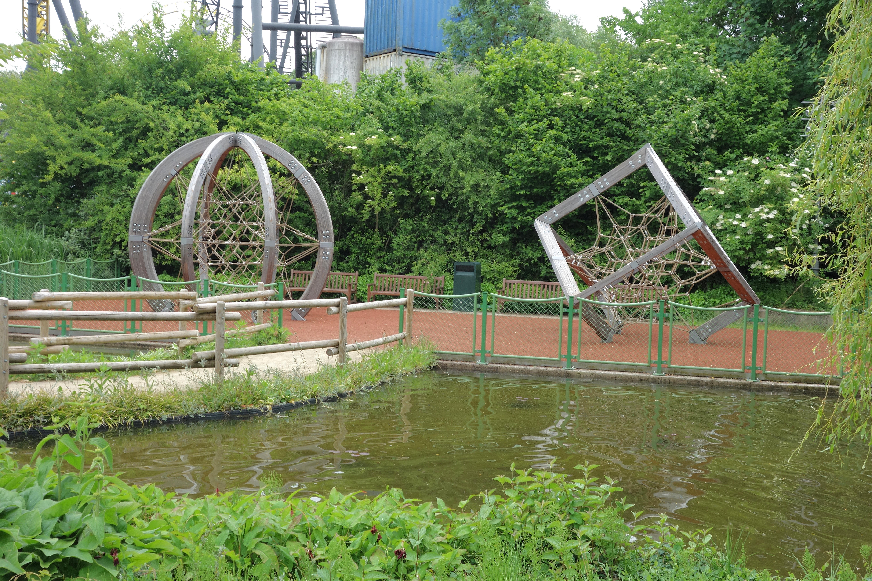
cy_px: 290
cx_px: 436
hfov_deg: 44.5
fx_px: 1066
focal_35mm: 44
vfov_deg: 30.5
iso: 250
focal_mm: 16.2
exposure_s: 1/200
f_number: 5.6
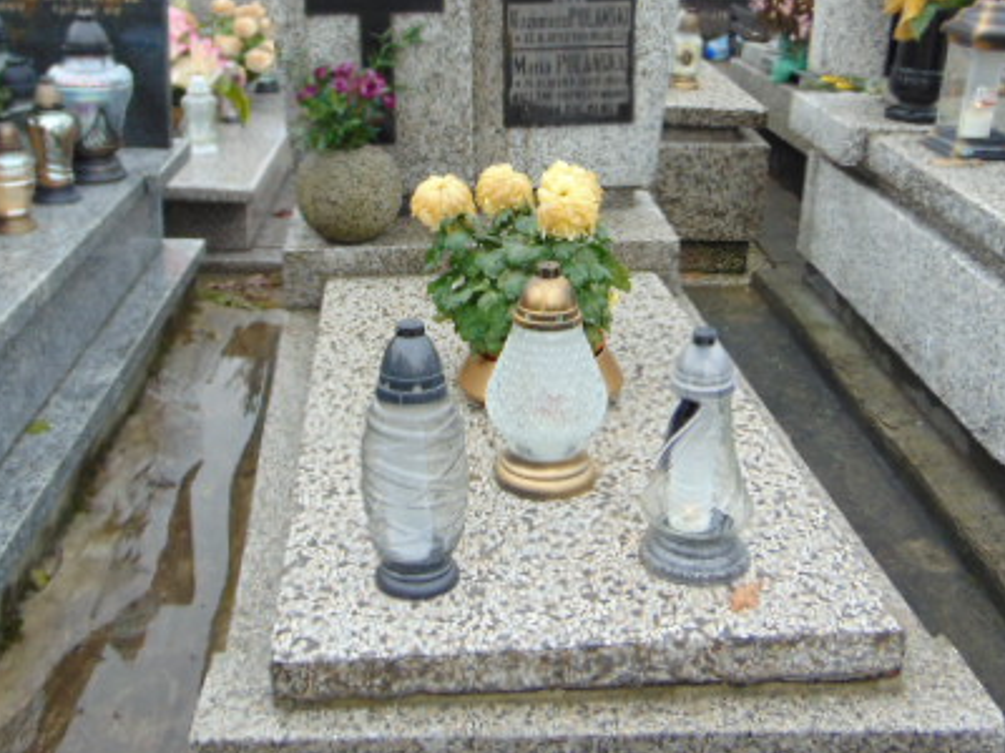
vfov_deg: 35.7
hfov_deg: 46.8
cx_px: 467
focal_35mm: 40
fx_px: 1161
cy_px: 269
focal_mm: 4.5
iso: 80
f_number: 3
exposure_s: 1/80
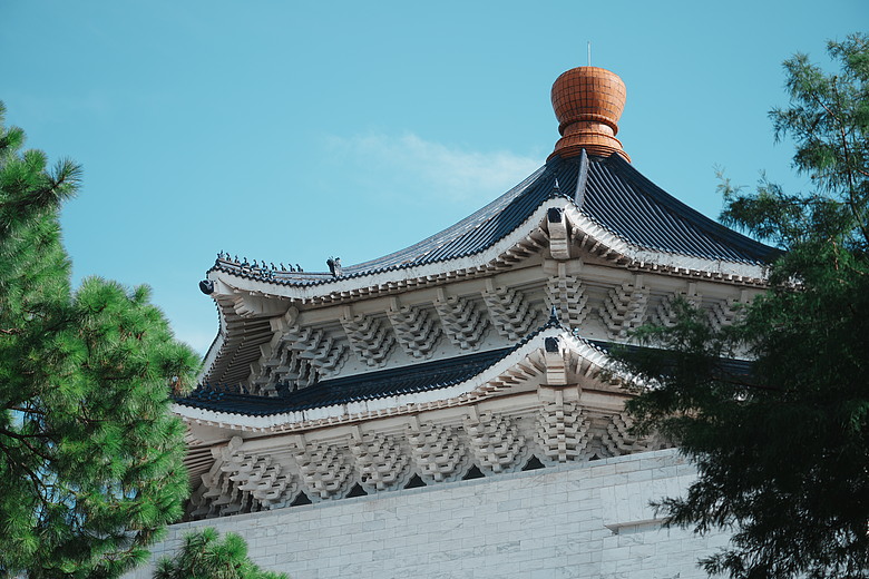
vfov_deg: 13.7
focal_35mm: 100
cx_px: 434
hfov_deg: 20.4
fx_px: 2414
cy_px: 290
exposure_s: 1/500
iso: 100
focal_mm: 100
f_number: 5.6
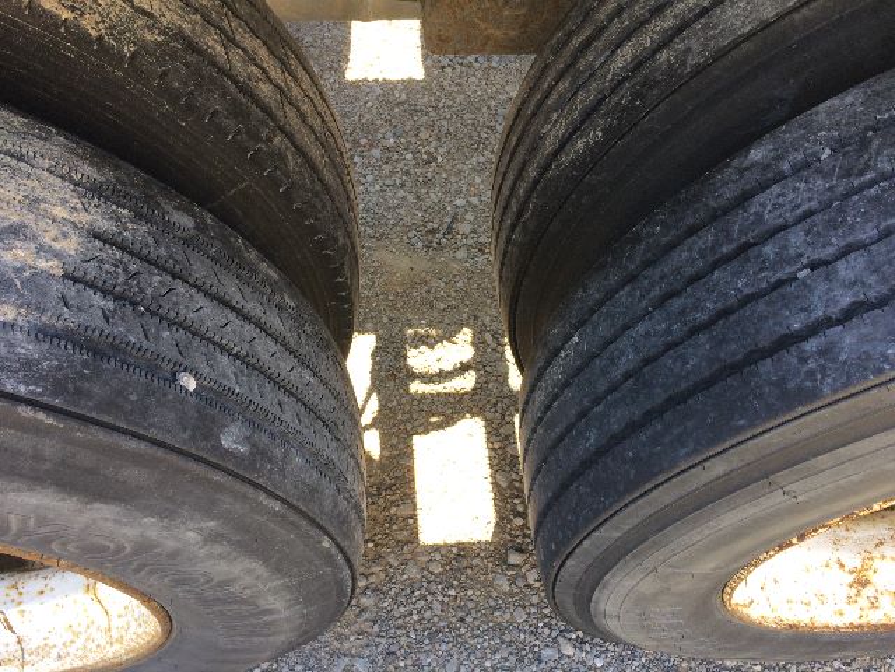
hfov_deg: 61.7
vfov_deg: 48.2
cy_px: 336
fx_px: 750
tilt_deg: -56.5
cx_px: 448
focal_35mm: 29
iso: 50
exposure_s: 1/120
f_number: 2.2
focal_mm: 4.15
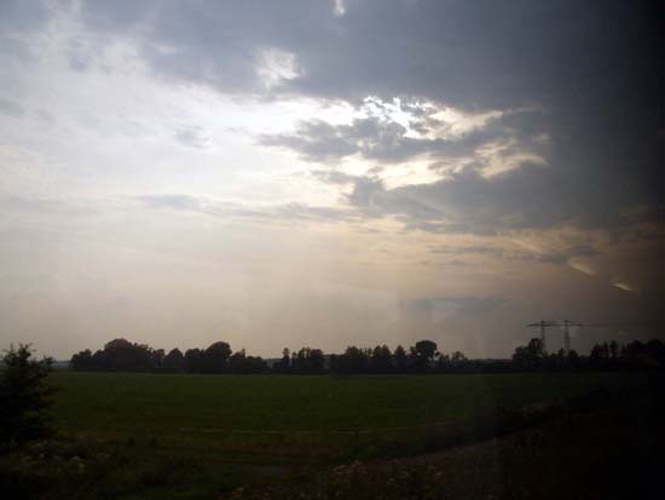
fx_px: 673
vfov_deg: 40.7
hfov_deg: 52.6
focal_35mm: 35
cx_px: 332
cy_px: 250
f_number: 4.3
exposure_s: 1/500
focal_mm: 5.8
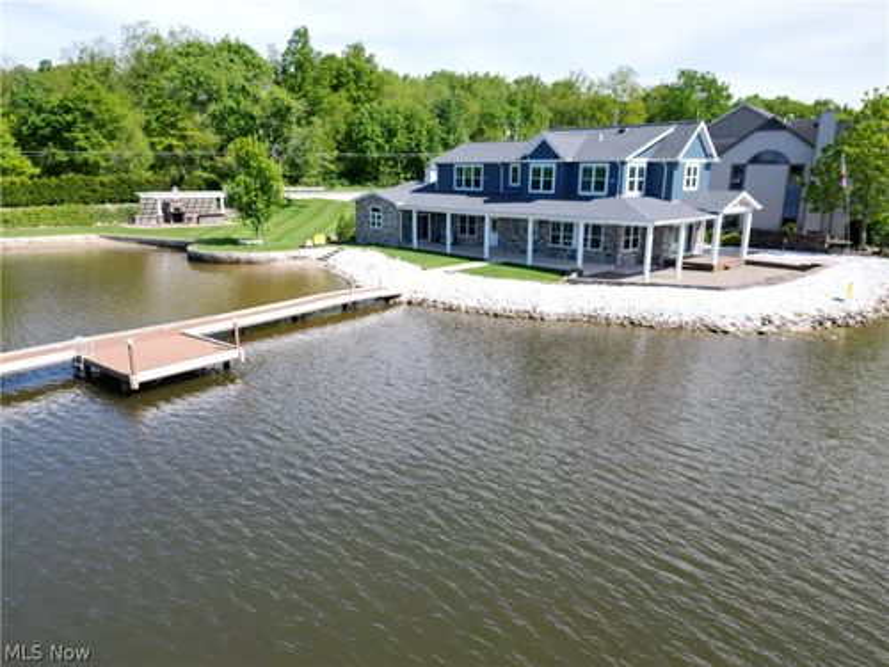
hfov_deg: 71.6
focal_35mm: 24
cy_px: 334
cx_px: 444
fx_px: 616
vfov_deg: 56.8
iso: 100
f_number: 1.7
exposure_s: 1/1600
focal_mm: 6.72
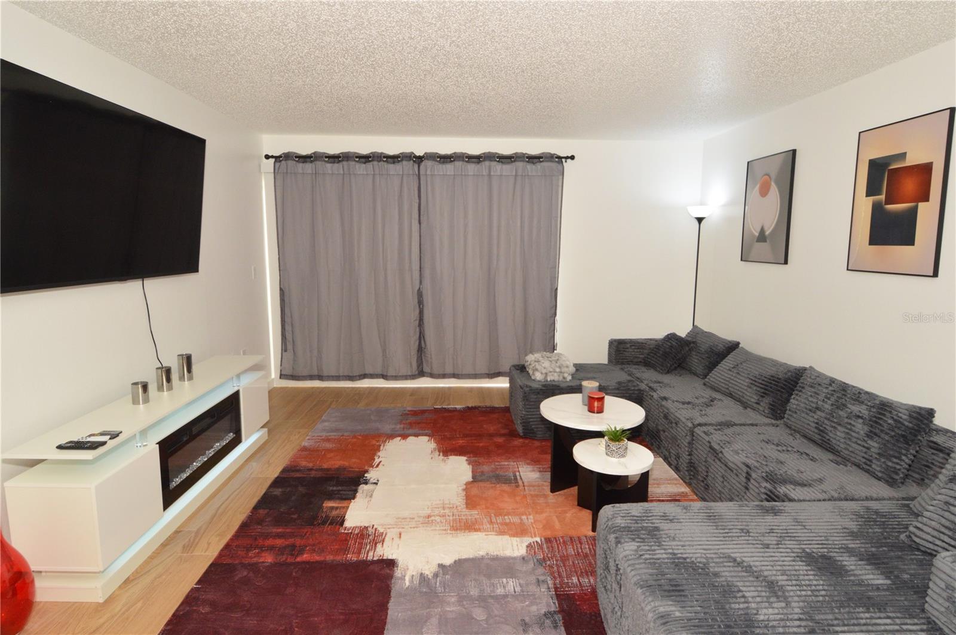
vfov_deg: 67.3
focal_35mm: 18
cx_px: 478
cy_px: 318
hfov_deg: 90.1
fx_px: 477
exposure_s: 1/60
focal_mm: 12
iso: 800
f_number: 9
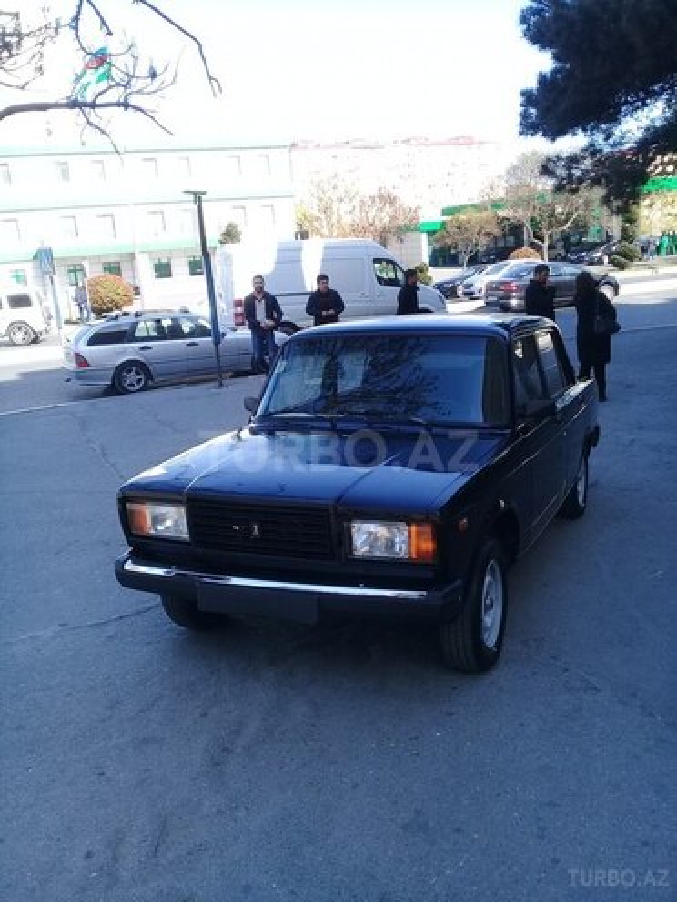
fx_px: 808
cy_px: 451
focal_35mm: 31
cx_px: 338
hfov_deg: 45.4
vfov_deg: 58.4
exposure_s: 1/344
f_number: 2.2
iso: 50
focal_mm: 3.3
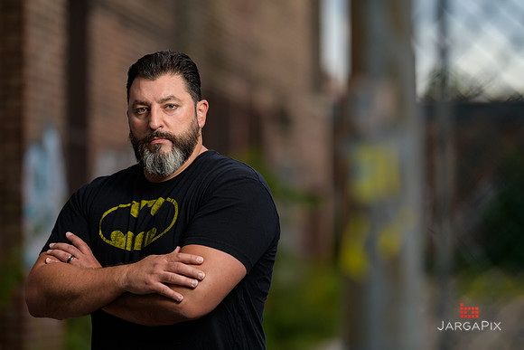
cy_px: 188
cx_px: 281
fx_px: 2110
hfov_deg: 14.2
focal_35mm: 145
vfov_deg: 9.5
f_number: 2
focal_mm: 135
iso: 200
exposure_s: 1/250
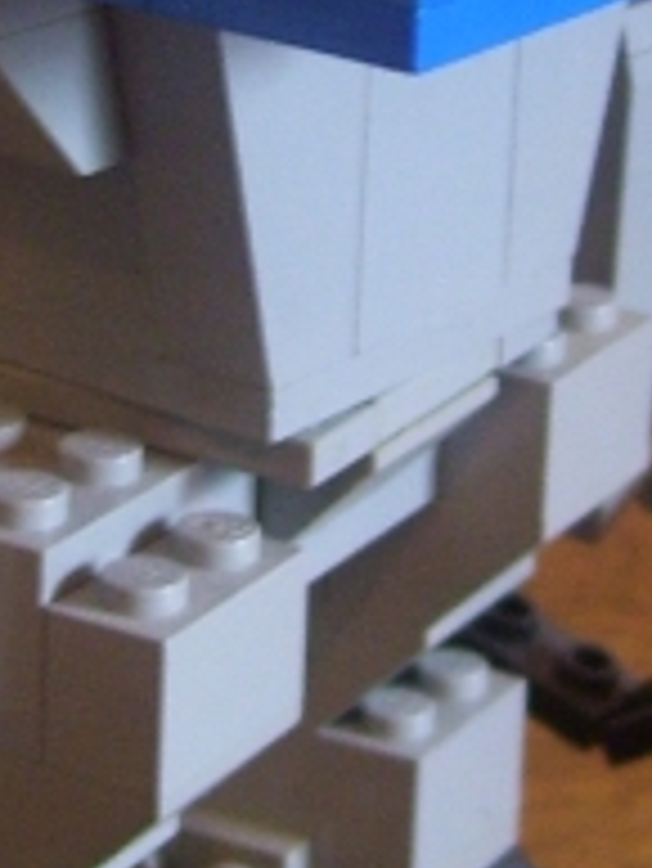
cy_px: -58
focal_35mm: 163
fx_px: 4089
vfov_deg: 11.9
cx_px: 153
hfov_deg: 9.1
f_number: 2.7
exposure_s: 1/8
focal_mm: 6
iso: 160
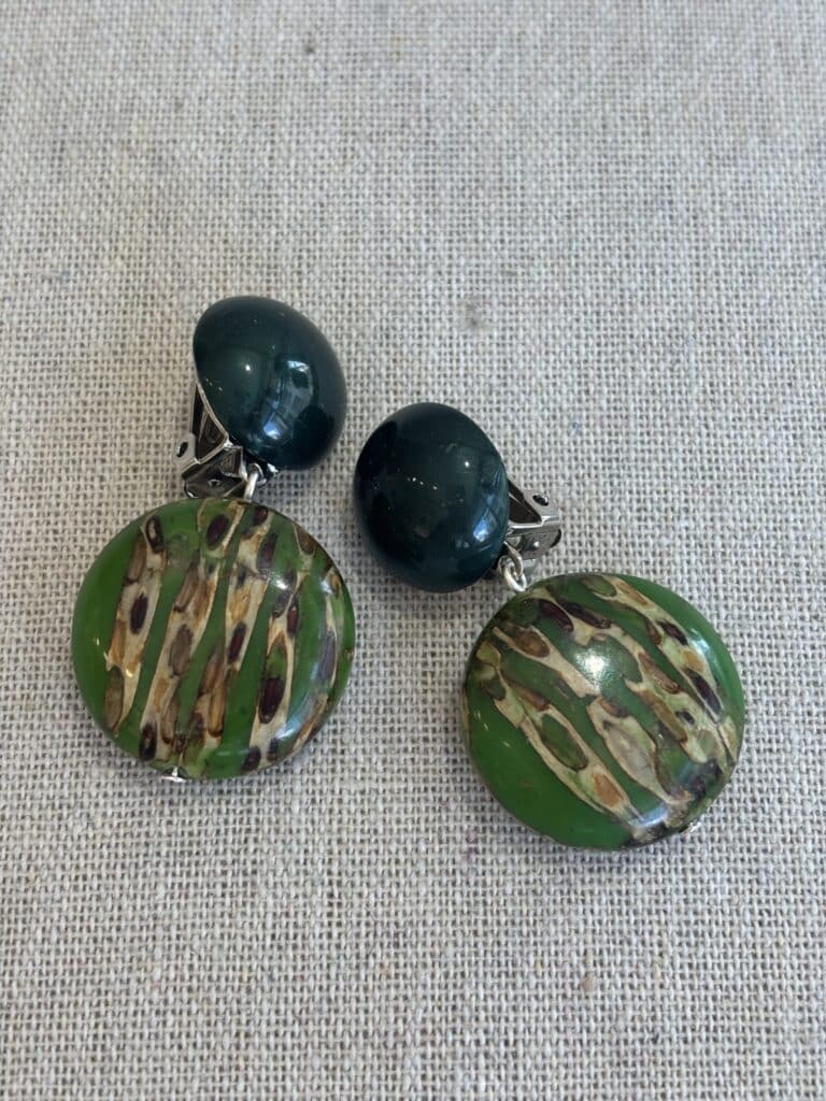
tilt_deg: -69.9
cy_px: 550
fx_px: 1654
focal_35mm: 52
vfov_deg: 36.8
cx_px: 413
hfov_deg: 28.0
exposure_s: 1/121
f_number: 1.6
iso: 32
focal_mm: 5.96
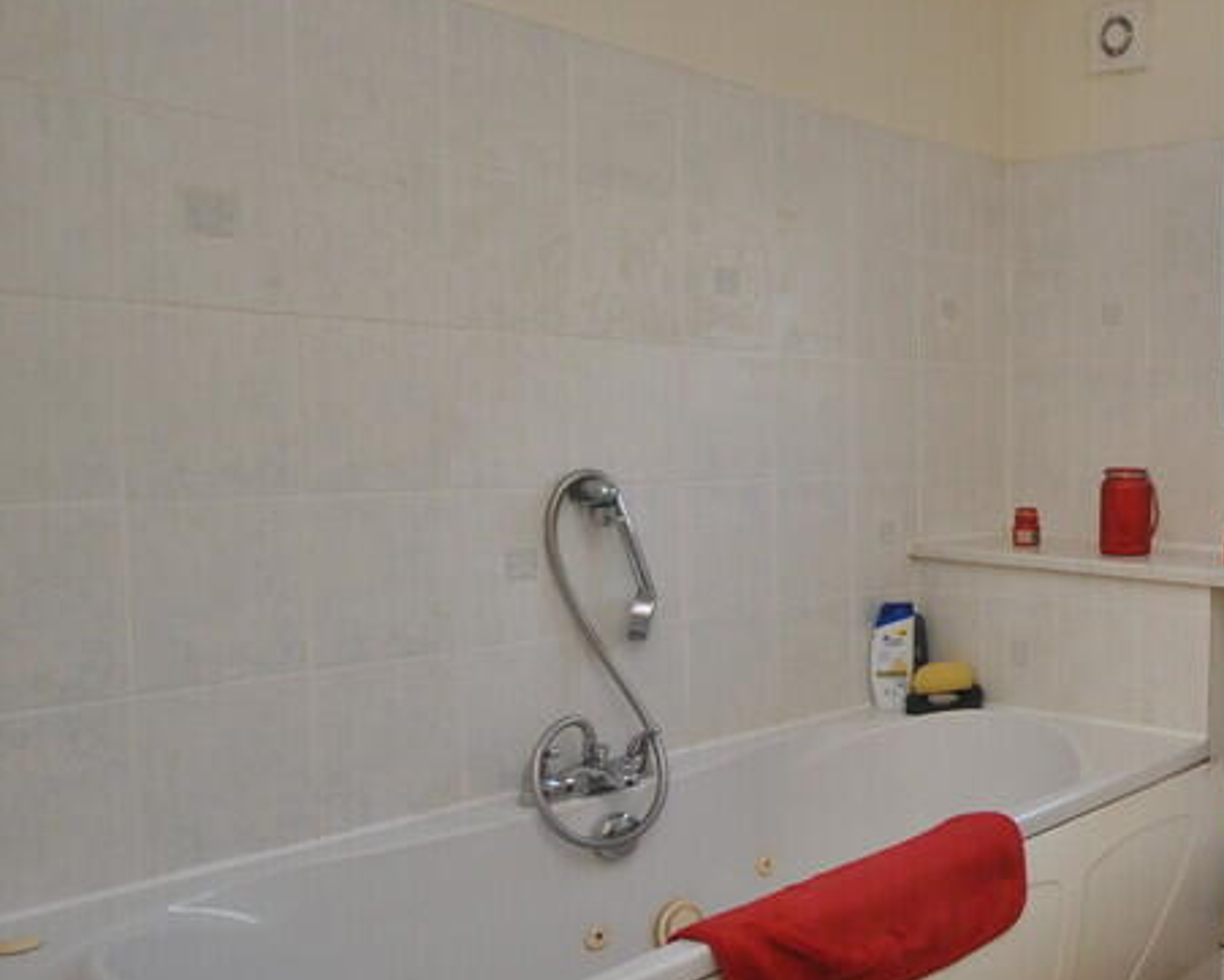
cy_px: 528
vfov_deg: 45.8
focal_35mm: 32
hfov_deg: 46.9
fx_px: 1159
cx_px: 1210
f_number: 4
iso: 200
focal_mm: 10
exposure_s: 1/60
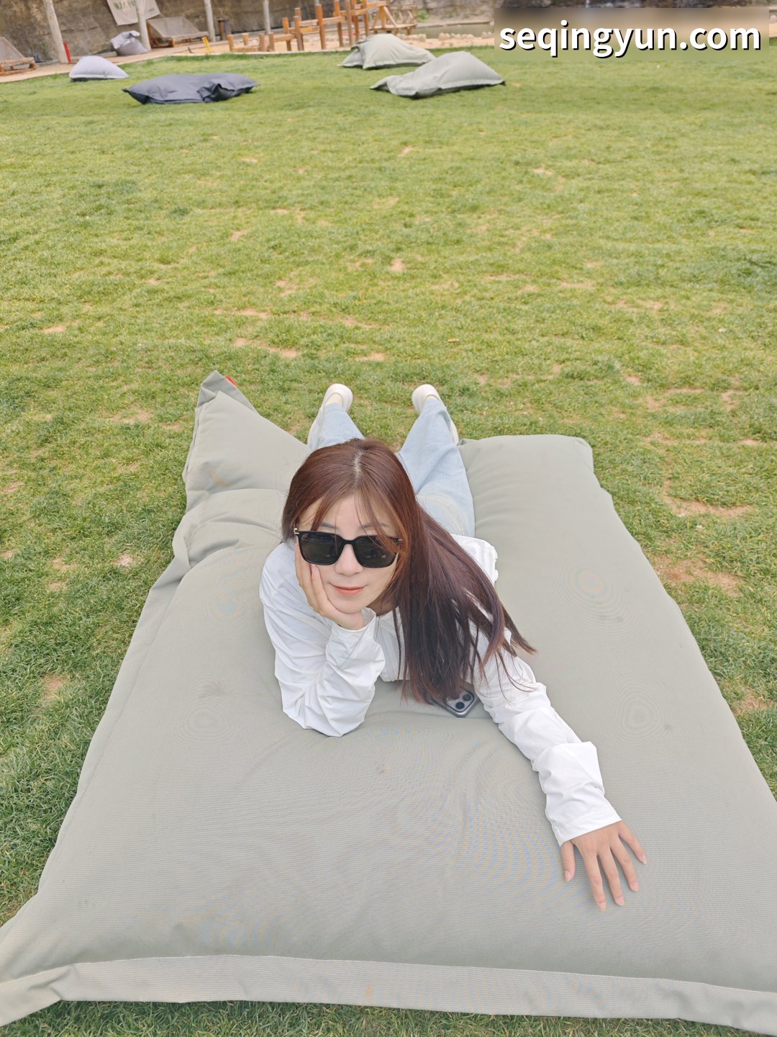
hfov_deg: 58.9
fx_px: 688
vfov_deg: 73.9
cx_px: 388
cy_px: 518
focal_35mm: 23
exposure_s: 1/1648
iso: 50
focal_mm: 6.55
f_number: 1.6
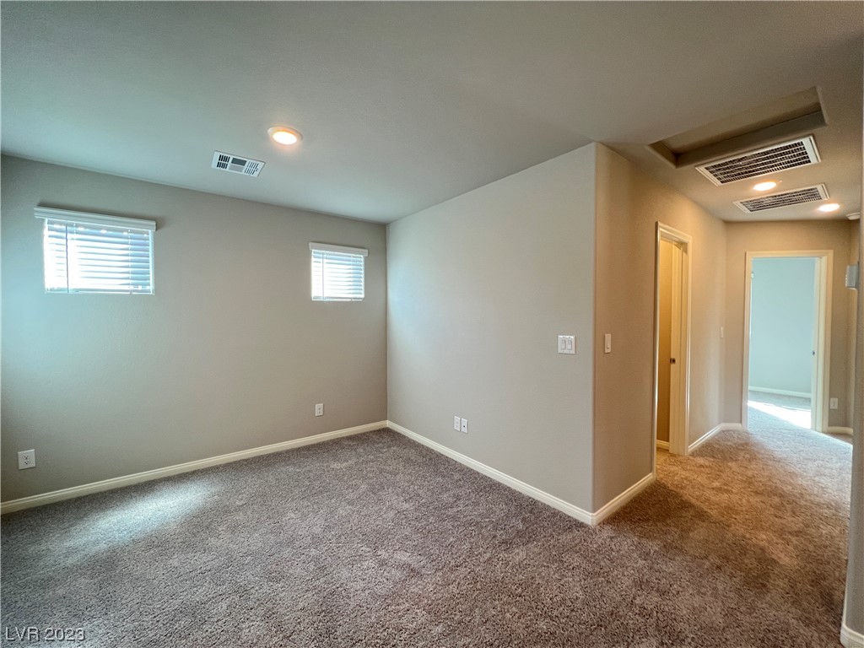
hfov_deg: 106.2
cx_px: 432
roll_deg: +0.2
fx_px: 324
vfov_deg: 89.9
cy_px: 324
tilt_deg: -1.5
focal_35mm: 13
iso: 250
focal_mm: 1.57
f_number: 1.8
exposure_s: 1/120
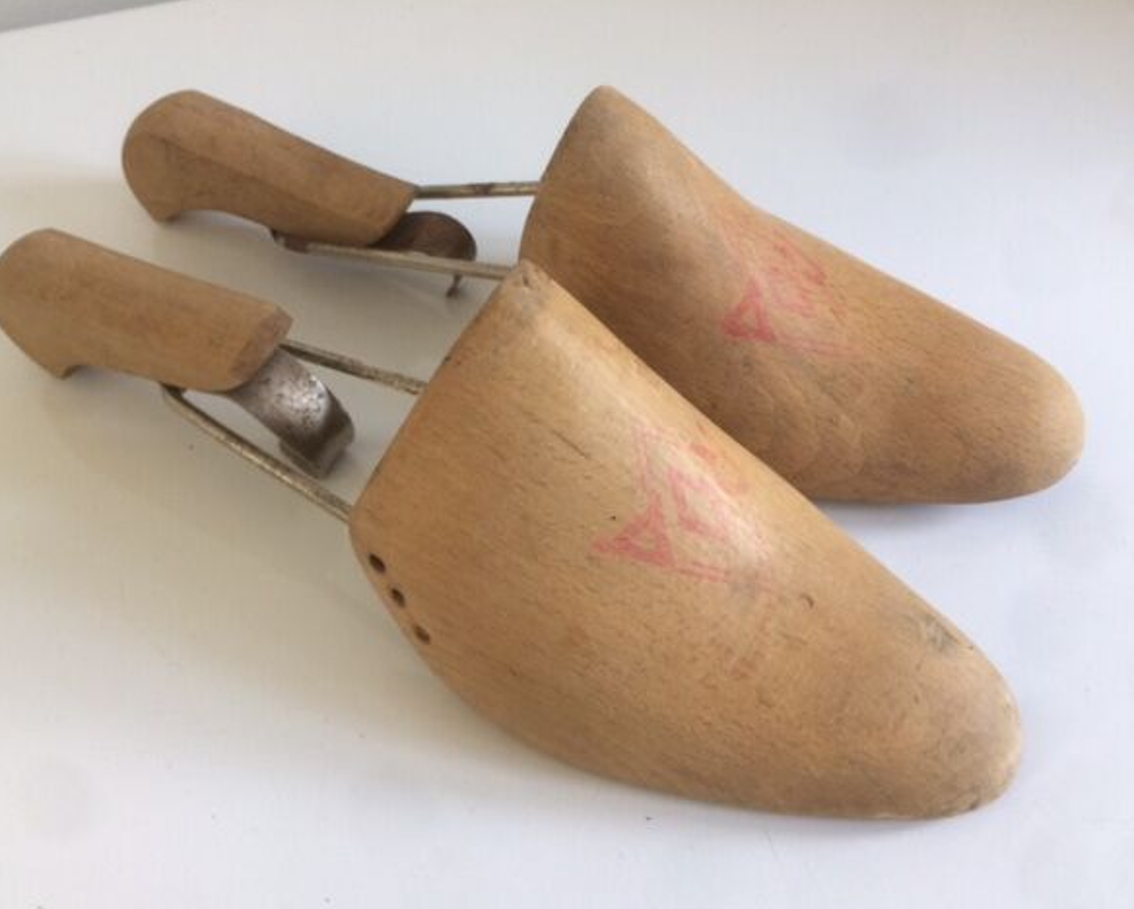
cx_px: 522
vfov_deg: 47.2
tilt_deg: -53.0
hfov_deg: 57.1
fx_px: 1041
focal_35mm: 31
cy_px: 458
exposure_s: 1/33
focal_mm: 4.15
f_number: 2.2
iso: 100
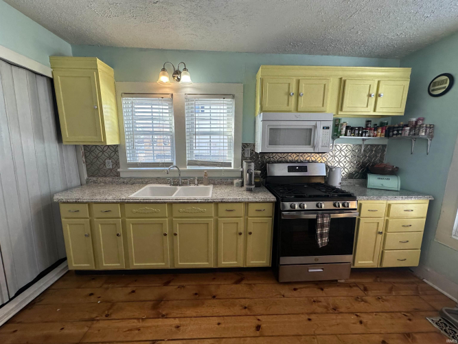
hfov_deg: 102.1
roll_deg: -0.8
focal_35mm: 14
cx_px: 229
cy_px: 172
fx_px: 185
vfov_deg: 85.7
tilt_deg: -7.9
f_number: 2.2
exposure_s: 1/120
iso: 64
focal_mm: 2.22
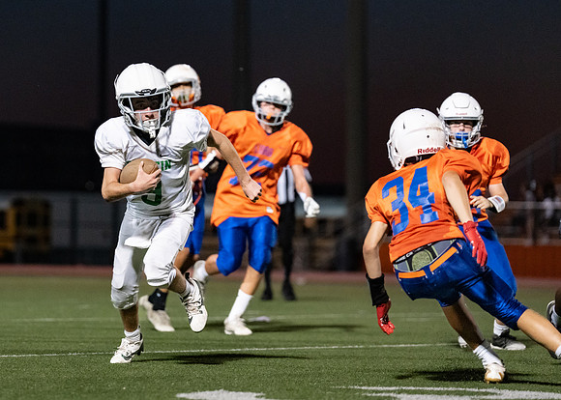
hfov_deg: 10.2
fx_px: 3132
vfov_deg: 7.3
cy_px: 171
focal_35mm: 197
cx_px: 190
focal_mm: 150
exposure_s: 1/1000
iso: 4000
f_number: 2.8
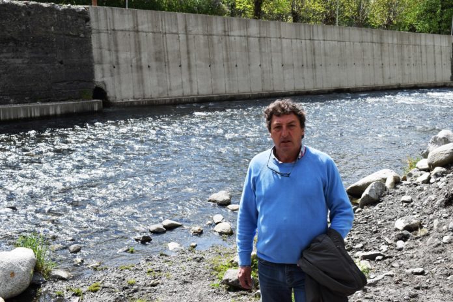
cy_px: 151
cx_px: 226
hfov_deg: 42.3
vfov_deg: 28.9
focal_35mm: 46
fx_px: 585
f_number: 9
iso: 200
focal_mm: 31
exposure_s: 1/320
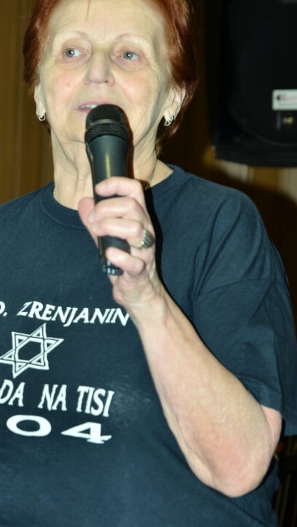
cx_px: 39
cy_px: 319
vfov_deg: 16.9
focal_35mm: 127
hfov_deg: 9.5
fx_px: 1777
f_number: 3.5
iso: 200
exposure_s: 1/60
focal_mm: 50
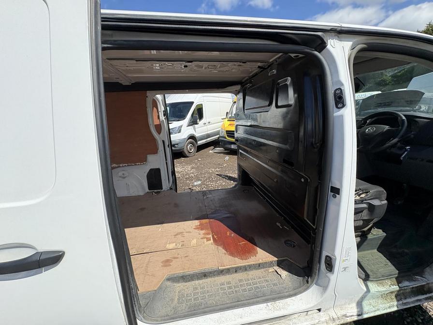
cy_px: 162
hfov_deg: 102.1
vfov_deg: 85.7
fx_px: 175
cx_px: 216
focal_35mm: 14
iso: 64
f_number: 2.2
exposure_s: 1/1346
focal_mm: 2.22
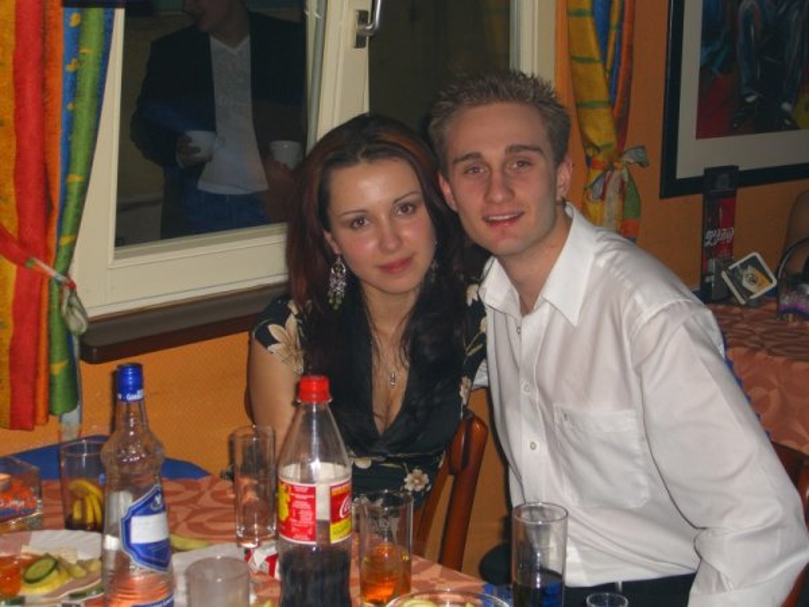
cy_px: 304
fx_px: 1589
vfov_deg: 21.6
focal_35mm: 68
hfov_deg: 28.6
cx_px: 404
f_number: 4
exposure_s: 1/60
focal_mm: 14.2
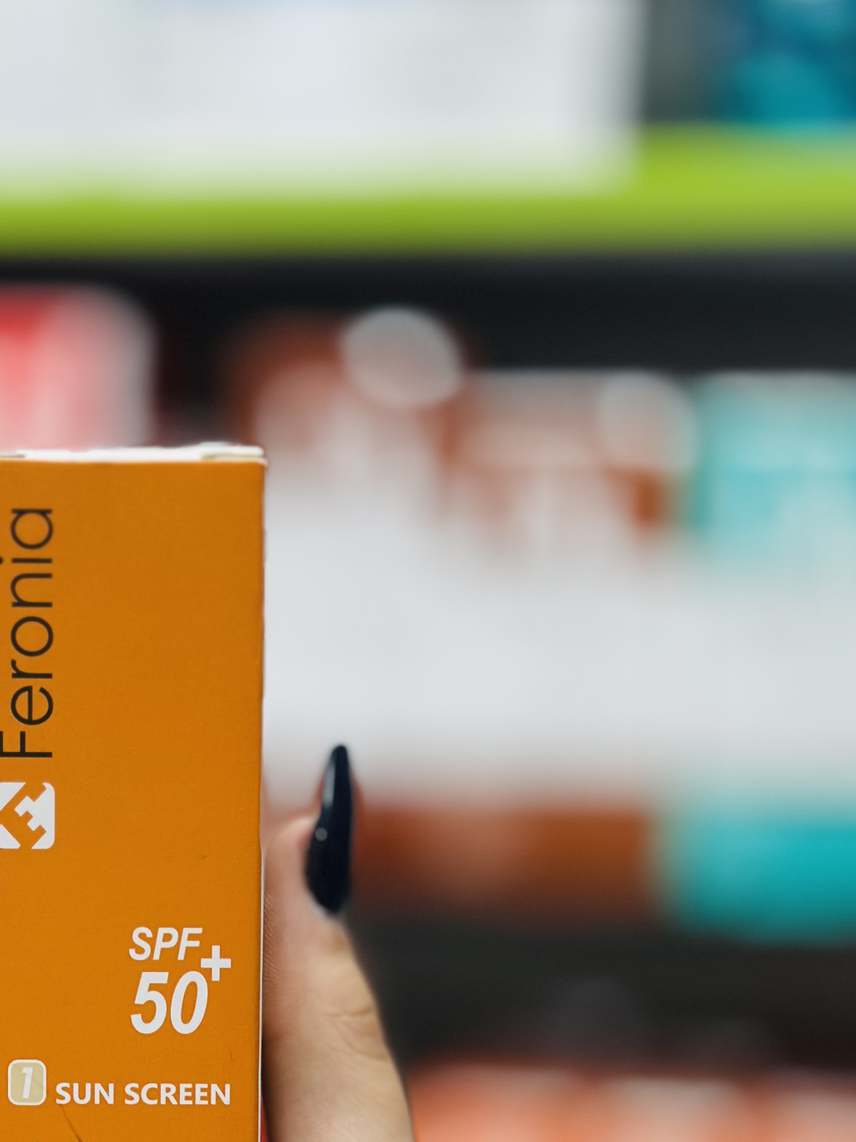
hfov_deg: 17.4
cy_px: 914
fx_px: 2770
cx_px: 140
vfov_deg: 23.0
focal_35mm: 84
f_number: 1.78
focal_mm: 6.86
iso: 80
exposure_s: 1/100
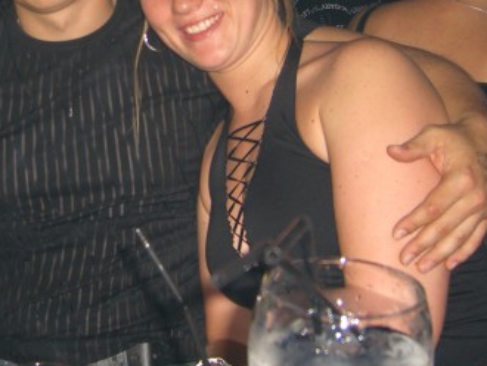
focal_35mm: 69
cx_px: 109
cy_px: 50
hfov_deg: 27.7
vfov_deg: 21.0
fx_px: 971
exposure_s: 1/60
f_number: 2.8
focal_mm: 7.9
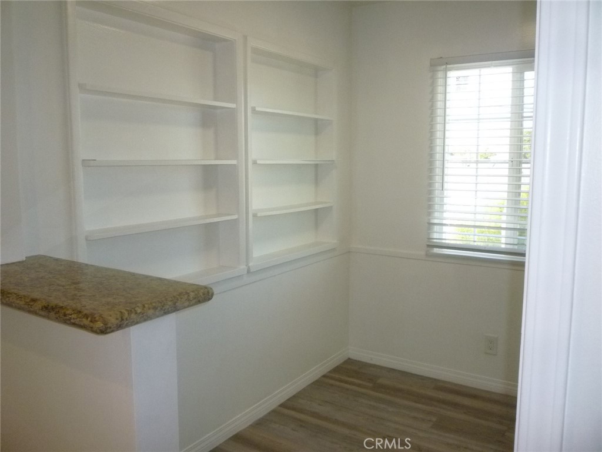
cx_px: 301
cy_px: 226
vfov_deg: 48.2
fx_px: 504
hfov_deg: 61.7
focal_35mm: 29
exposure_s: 1/160
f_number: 3.3
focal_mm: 5.2
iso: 400
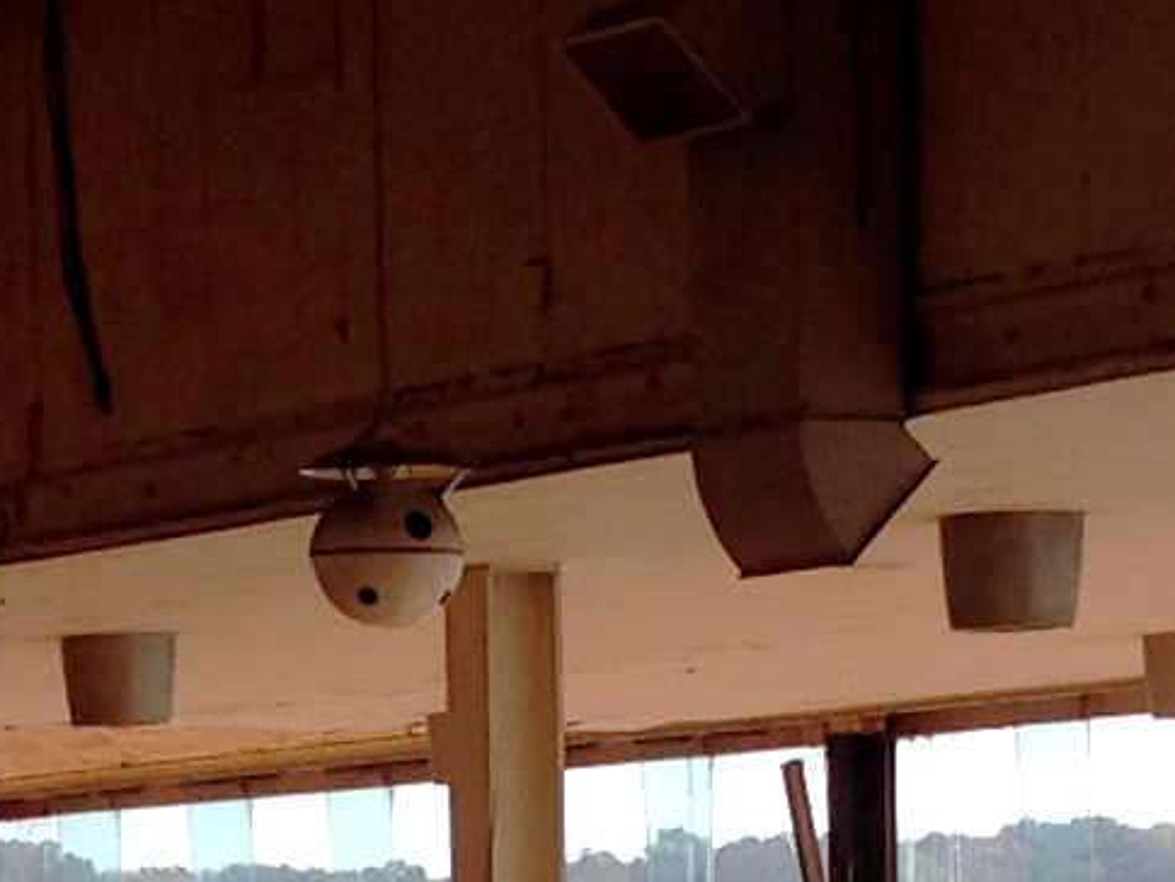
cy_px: 1837
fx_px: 7537
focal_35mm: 222
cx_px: 199
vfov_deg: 6.5
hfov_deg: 8.9
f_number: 2.4
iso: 50
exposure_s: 1/661
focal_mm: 4.12
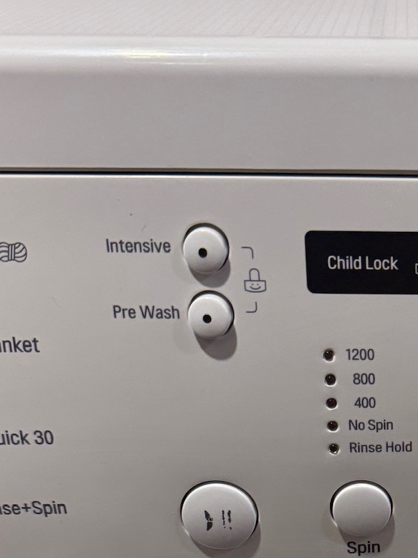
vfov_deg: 29.7
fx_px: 983
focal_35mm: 61
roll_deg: -0.2
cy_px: 550
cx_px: 446
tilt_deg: -35.4
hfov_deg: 22.8
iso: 160
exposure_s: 1/100
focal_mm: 6.76
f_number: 1.78
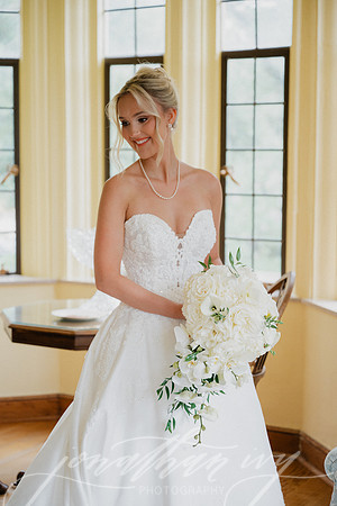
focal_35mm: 70
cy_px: 253
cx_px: 168
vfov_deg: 28.8
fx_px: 983
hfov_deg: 19.5
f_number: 2.8
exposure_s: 1/320
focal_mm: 70
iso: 640
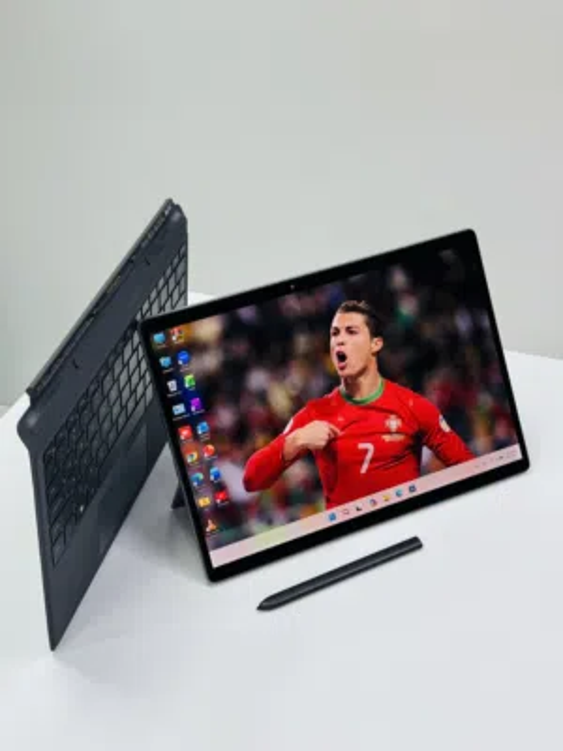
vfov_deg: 39.7
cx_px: 282
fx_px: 1041
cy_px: 376
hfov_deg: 30.3
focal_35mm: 48
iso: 64
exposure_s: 1/100
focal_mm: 6.76
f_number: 1.78
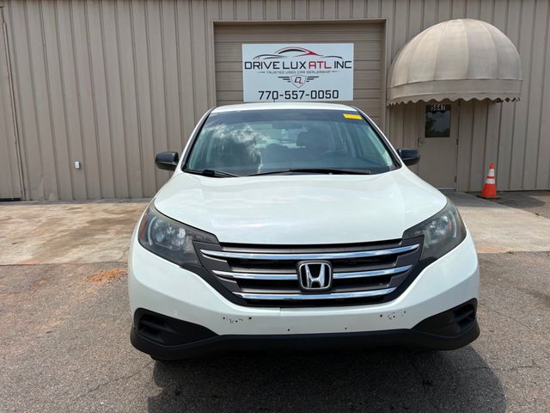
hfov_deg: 67.3
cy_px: 206
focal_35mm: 26
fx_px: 413
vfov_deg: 53.1
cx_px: 275
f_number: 1.6
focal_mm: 5.96
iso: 50
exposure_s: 1/5814
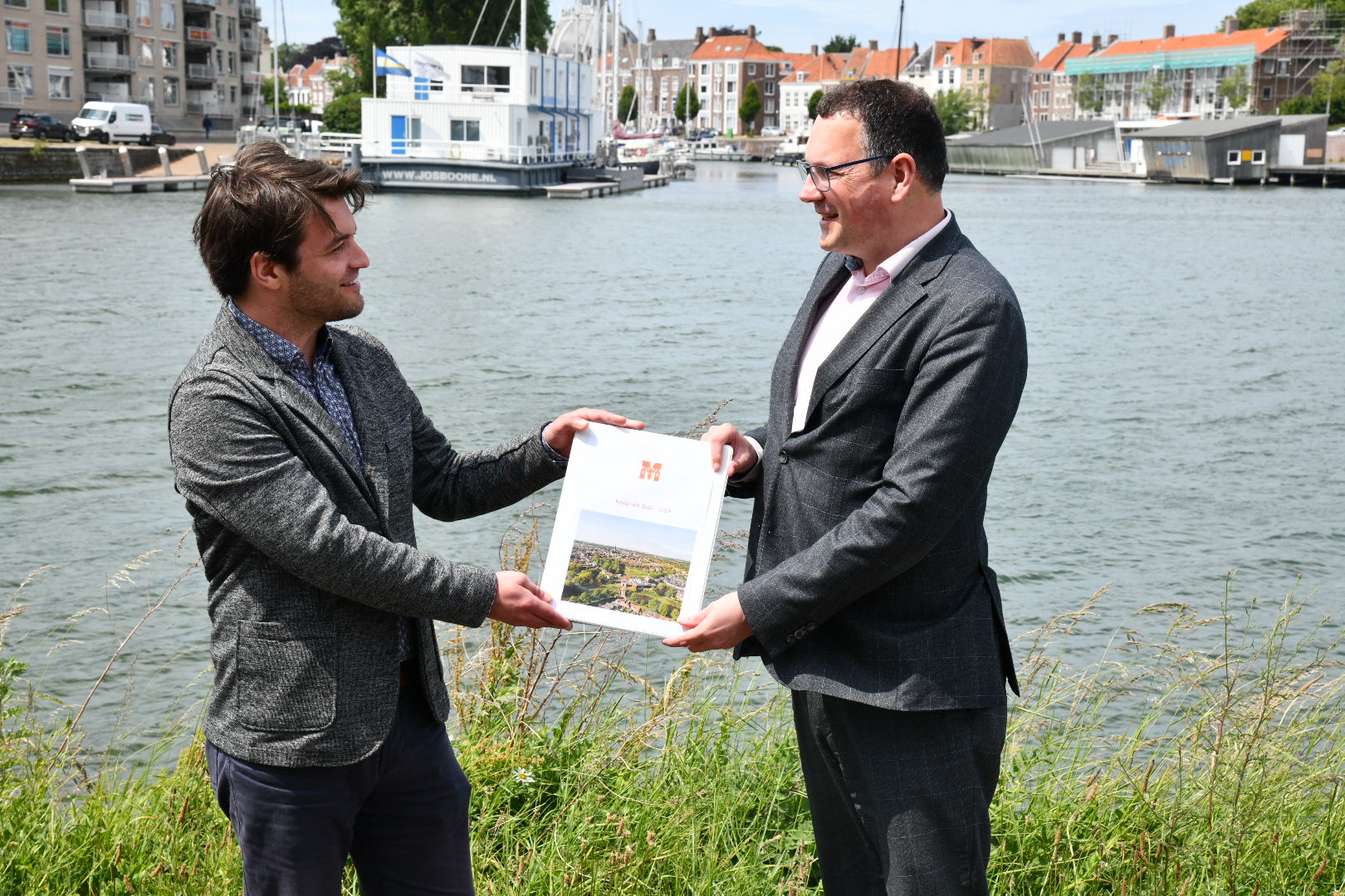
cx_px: 672
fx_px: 2428
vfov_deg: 20.9
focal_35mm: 65
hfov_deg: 31.0
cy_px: 448
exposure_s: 1/640
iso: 800
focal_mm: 65
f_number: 13
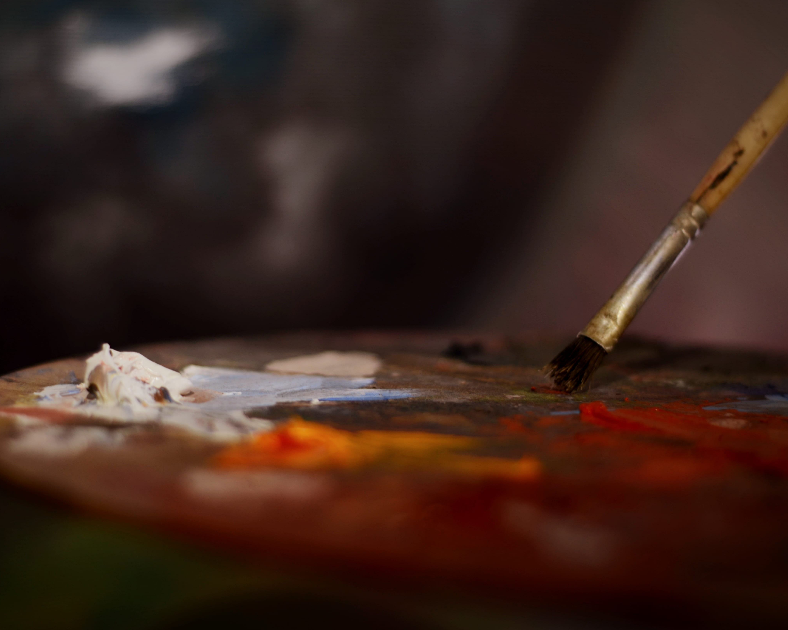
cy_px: 315
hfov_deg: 22.5
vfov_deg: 18.1
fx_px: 1982
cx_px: 348
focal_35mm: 85
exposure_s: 1/40
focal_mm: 50
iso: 100
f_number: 2
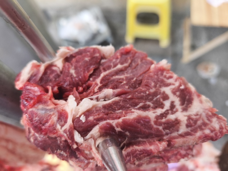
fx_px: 151
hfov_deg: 73.9
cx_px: 114
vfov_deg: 58.9
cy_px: 86
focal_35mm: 23
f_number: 1.6
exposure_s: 1/100
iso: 80
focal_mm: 5.84
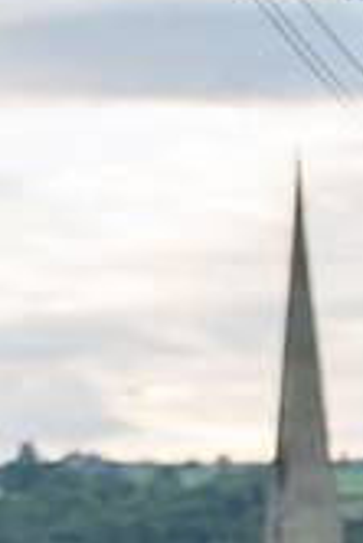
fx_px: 4286
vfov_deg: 7.2
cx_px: -88
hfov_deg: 4.8
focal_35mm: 284
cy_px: 635
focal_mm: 105
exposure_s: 1/640
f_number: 3.2
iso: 1000
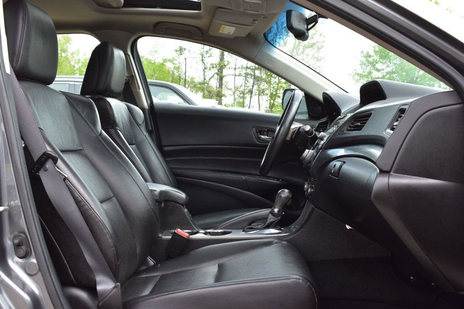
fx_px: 502
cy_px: 154
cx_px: 232
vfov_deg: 34.2
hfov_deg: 49.6
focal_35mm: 39
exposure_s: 1/100
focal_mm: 26
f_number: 9
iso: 400
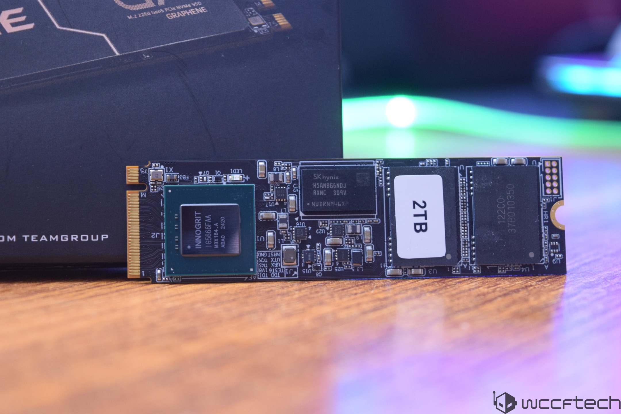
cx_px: 310
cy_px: 207
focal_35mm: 82
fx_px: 1423
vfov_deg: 16.6
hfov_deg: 24.6
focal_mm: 55
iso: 1600
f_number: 5.6
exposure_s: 1/8
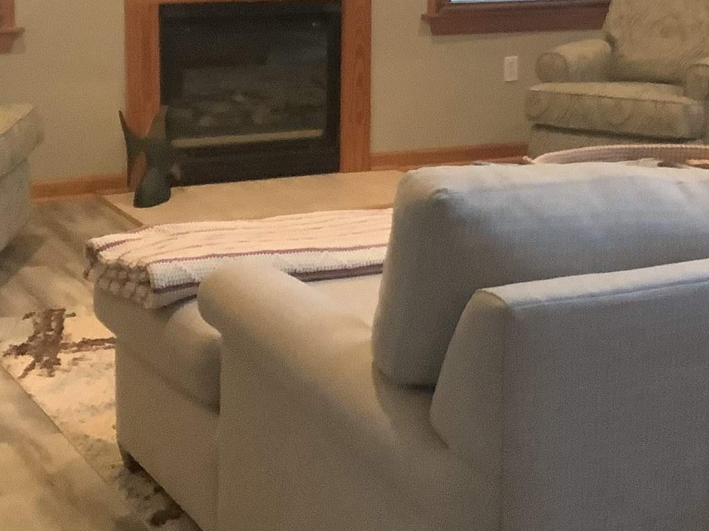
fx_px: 1536
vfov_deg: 19.4
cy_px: 78
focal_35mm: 75
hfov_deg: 25.9
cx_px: 436
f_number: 2.4
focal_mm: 3.3
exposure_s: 1/60
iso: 320
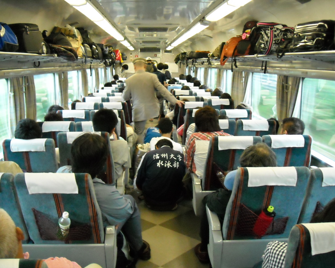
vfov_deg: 40.1
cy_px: 135
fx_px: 367
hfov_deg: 49.0
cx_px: 156
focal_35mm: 37
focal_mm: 5.7
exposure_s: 1/8
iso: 766
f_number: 2.8
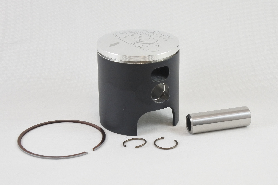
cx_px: 139
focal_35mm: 66
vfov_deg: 20.6
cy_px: 92
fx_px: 510
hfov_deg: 30.5
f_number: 5.3
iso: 560
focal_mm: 24.8
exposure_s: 1/125
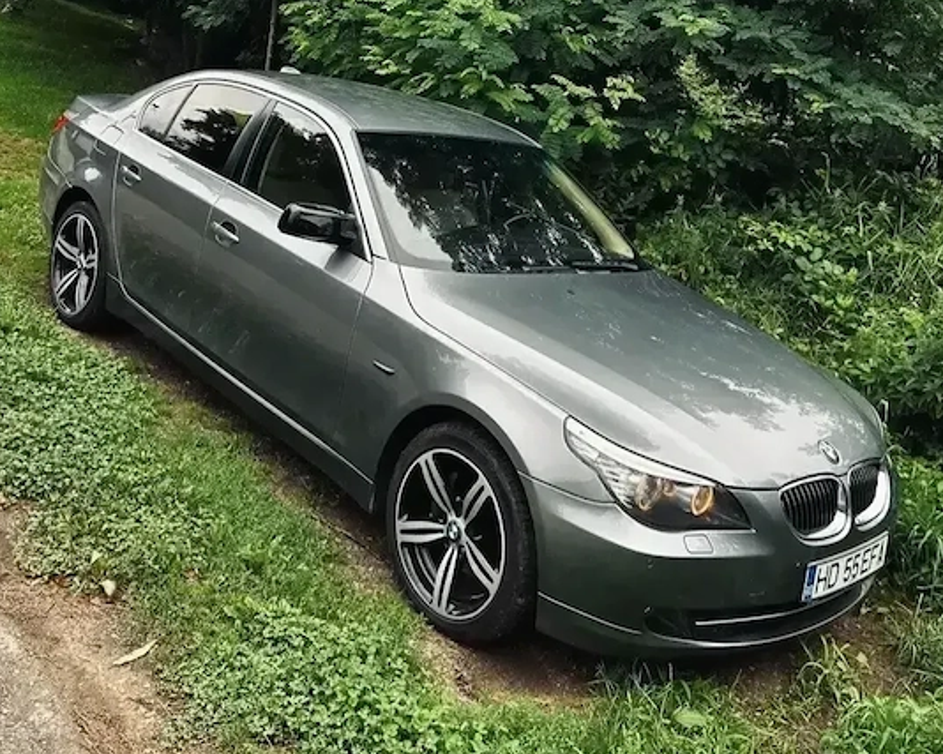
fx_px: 1060
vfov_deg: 37.2
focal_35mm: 38
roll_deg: -12.6
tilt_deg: -6.1
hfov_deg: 47.9
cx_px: 500
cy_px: 111
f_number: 1.5
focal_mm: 5.7
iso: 64
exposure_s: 1/121
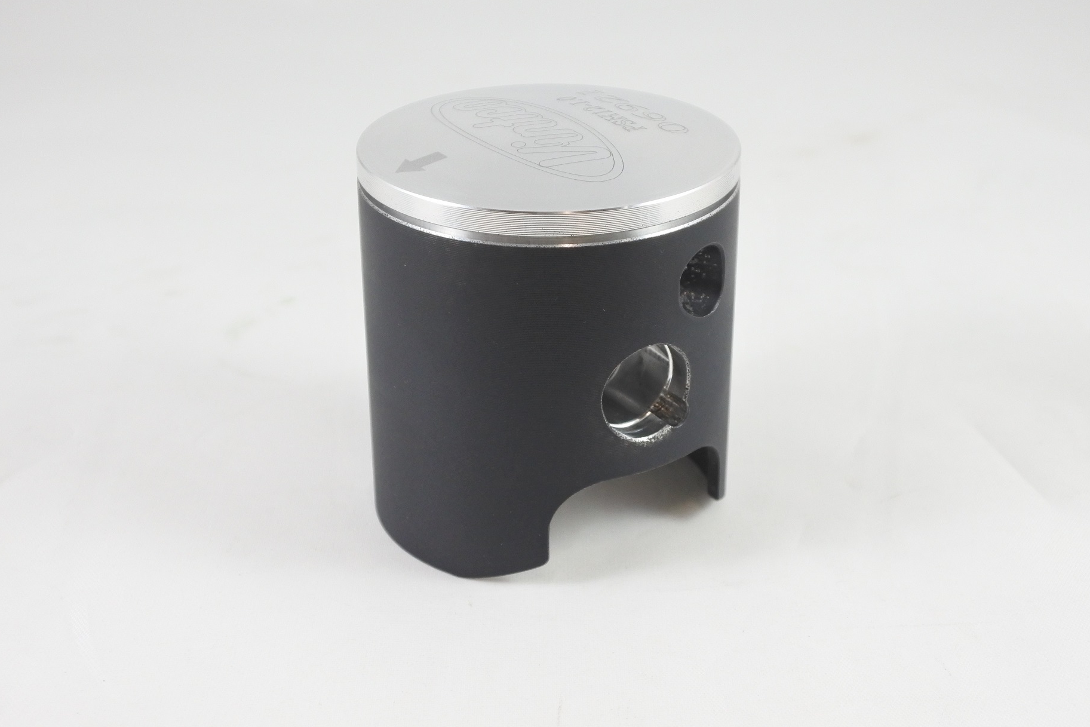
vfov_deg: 31.9
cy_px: 361
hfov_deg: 46.4
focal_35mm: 42
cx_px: 551
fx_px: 1272
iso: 640
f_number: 4.2
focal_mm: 15.3
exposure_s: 1/125
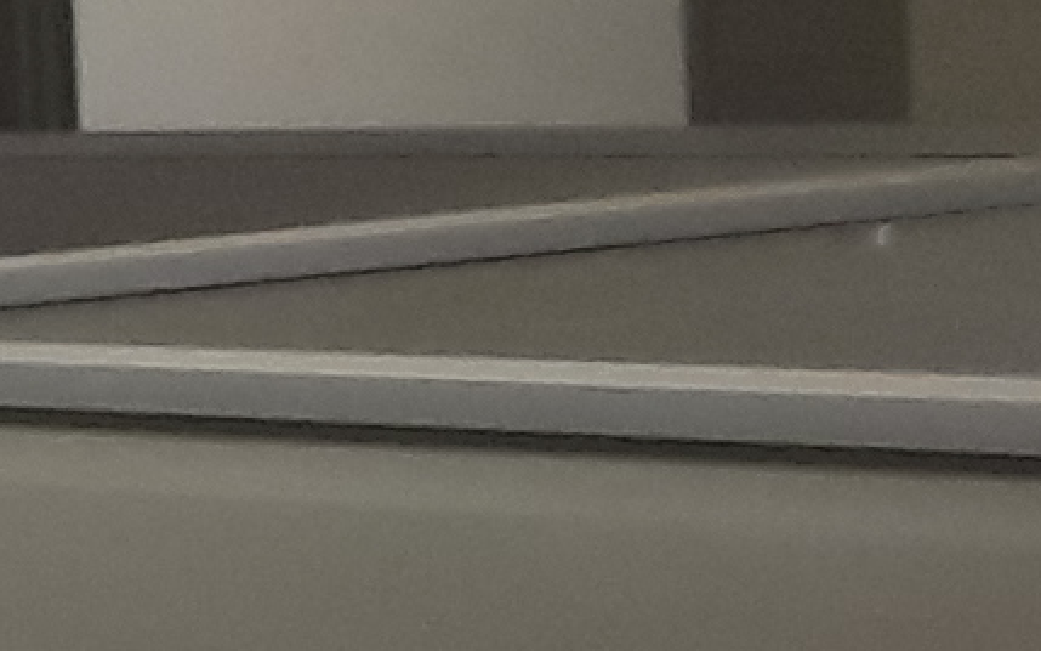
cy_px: -12
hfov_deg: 9.1
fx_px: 5418
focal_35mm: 191
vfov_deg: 6.8
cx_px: -1970
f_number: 1.9
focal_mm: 2.2
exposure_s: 1/50
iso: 64
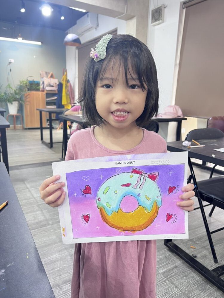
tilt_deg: -12.5
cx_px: 112
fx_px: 224
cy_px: 149
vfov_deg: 67.3
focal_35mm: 26
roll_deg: -1.8
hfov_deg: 53.1
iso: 125
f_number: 1.5
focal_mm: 5.7
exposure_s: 1/50
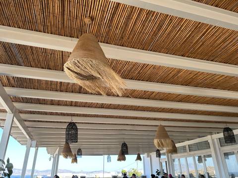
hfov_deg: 67.3
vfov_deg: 53.1
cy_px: 89
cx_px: 119
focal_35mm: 26
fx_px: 179
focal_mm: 5.7
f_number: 1.5
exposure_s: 1/407
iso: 50
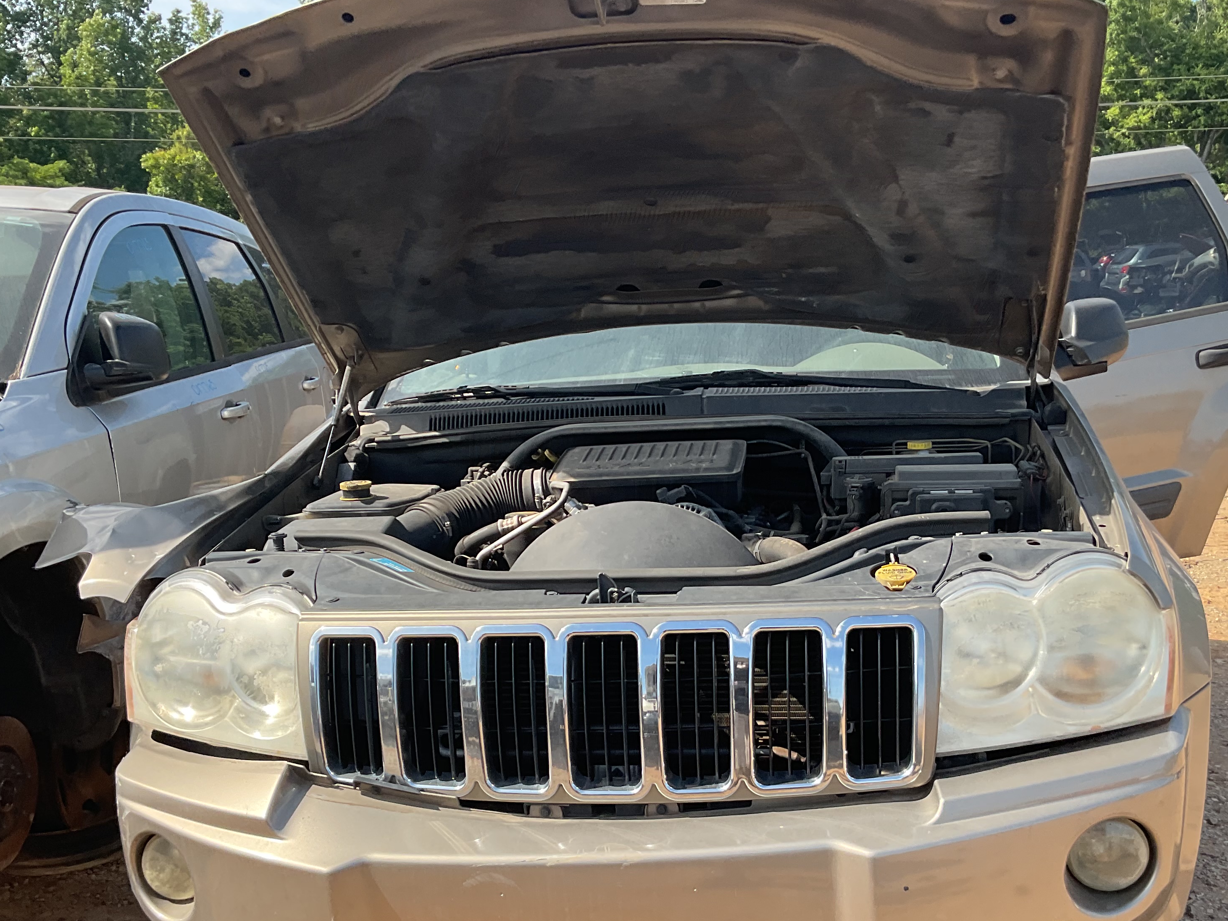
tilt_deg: -3.3
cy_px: 577
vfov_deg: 35.8
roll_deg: +2.2
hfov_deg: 46.8
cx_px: 637
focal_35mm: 40
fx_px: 1419
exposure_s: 1/719
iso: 16
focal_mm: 3
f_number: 1.8
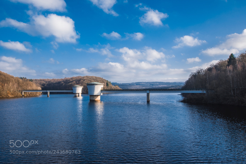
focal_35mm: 30
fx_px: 205
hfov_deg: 61.9
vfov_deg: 43.6
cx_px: 123
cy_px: 82
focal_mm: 20
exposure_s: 1/80
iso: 100
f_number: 11
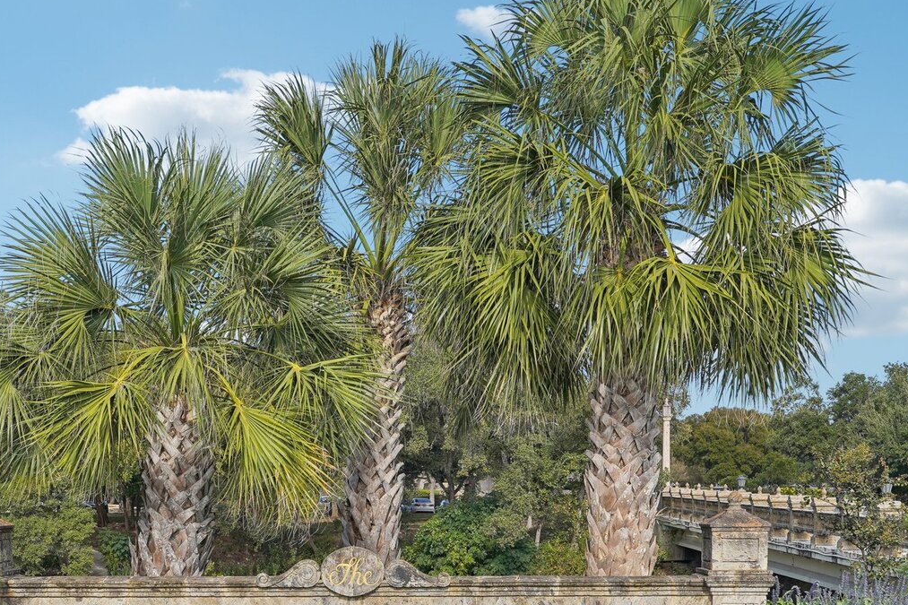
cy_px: 465
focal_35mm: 56
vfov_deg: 23.9
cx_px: 383
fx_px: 1412
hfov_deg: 35.6
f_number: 8
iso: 100
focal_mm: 35
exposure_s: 1/125
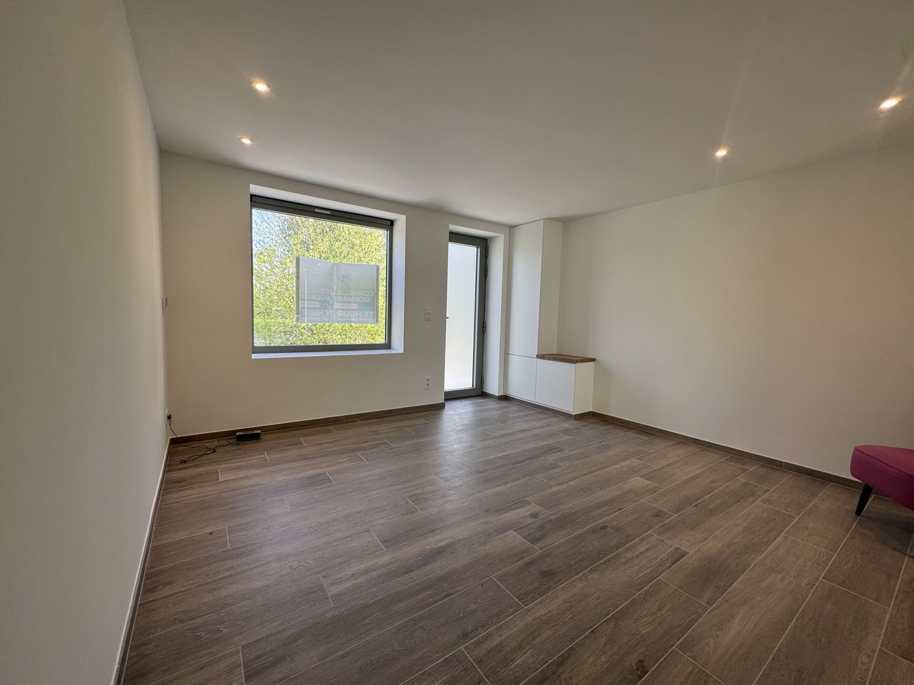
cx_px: 457
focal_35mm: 14
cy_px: 342
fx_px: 370
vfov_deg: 85.7
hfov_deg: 102.1
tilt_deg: -4.5
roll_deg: -1.5
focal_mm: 2.22
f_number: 2.2
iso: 40
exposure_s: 1/122
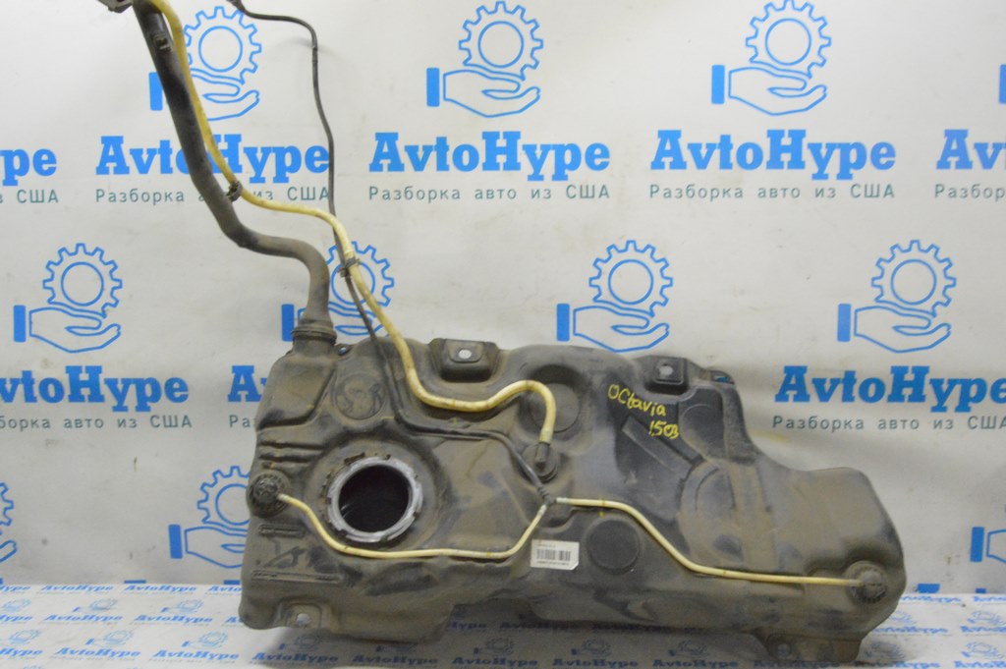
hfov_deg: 57.3
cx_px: 503
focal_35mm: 33
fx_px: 921
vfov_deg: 39.9
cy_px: 334
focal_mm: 22
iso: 6400
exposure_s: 1/15
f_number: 20
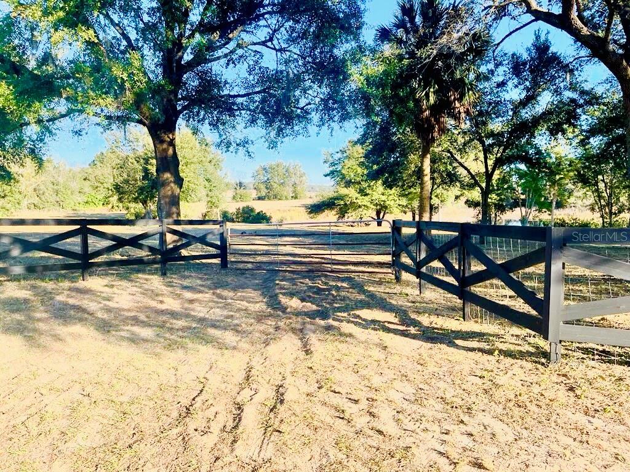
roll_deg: +0.9
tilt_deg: -4.2
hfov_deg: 67.3
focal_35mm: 26
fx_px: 473
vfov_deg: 53.1
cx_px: 315
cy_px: 236
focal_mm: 4.2
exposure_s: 1/988
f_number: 1.6
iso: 32
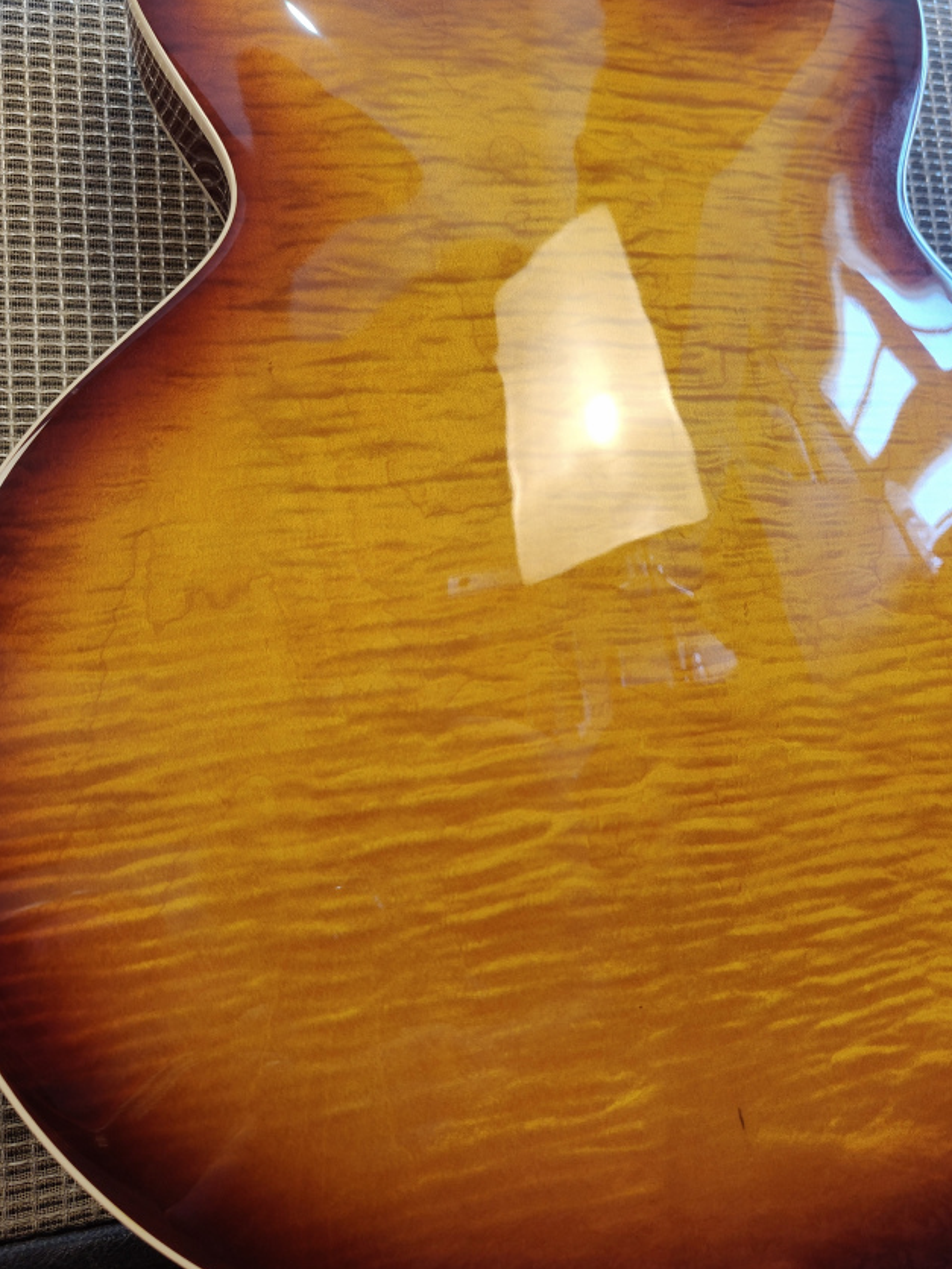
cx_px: 577
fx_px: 1137
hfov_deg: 45.2
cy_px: 612
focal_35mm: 31
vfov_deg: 58.3
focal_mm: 5.59
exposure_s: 1/60
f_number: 1.8
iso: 160
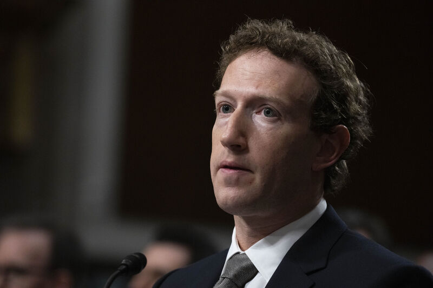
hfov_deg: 8.0
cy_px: 144
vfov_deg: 5.3
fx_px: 3114
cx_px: 216
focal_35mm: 259
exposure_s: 1/250
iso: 5000
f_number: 5.6
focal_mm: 259
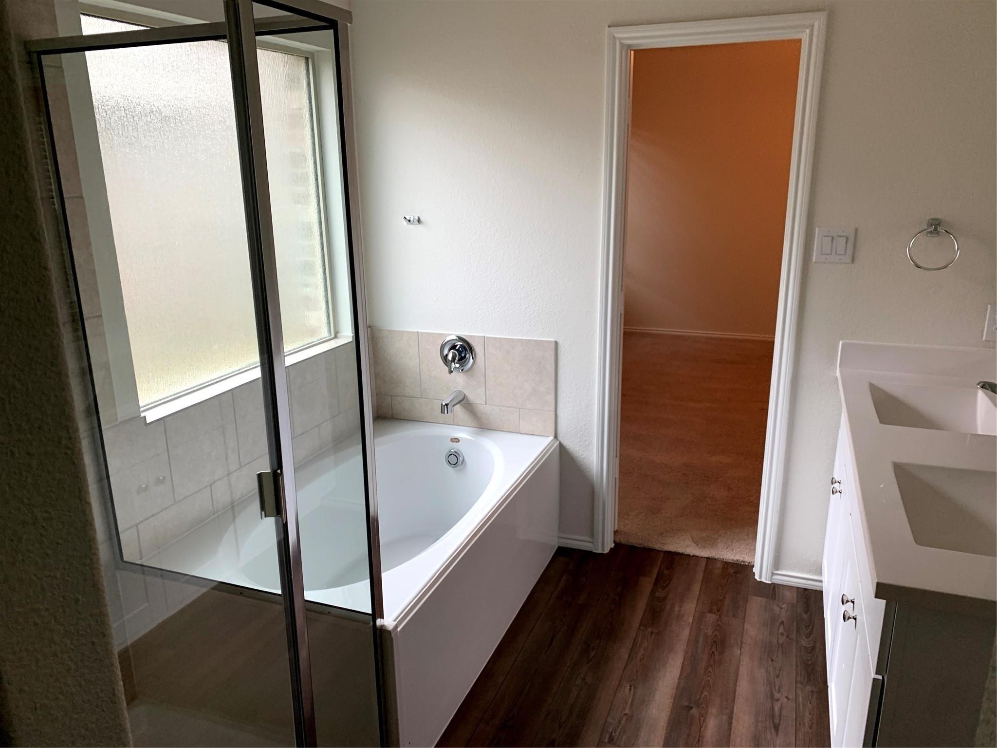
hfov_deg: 67.3
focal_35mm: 26
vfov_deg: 53.1
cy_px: 374
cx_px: 498
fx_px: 749
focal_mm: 4.25
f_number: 1.8
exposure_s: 1/60
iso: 50
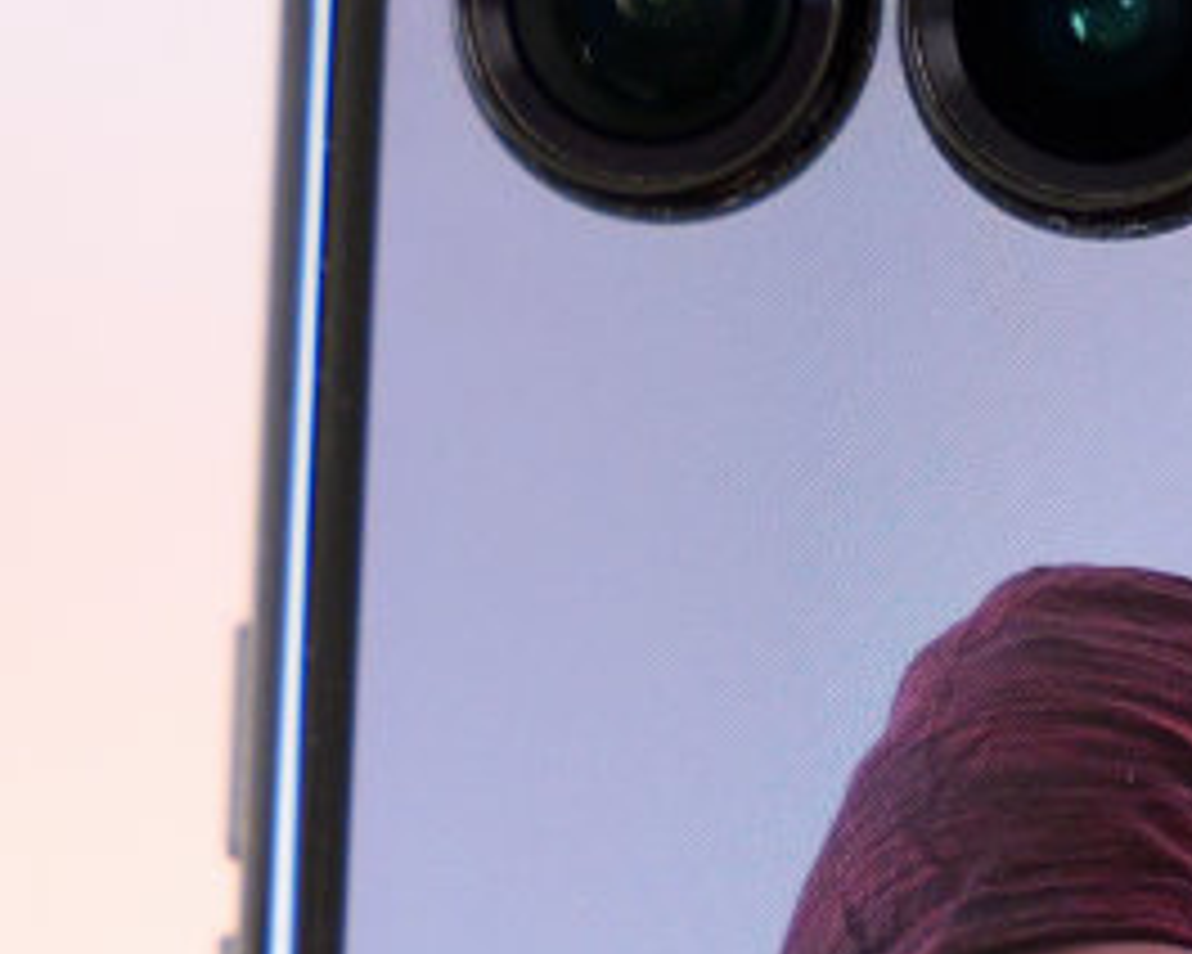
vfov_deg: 3.5
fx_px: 15346
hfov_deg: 4.4
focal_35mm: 435
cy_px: 1755
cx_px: 1543
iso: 800
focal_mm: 64
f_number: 2.8
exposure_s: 1/500
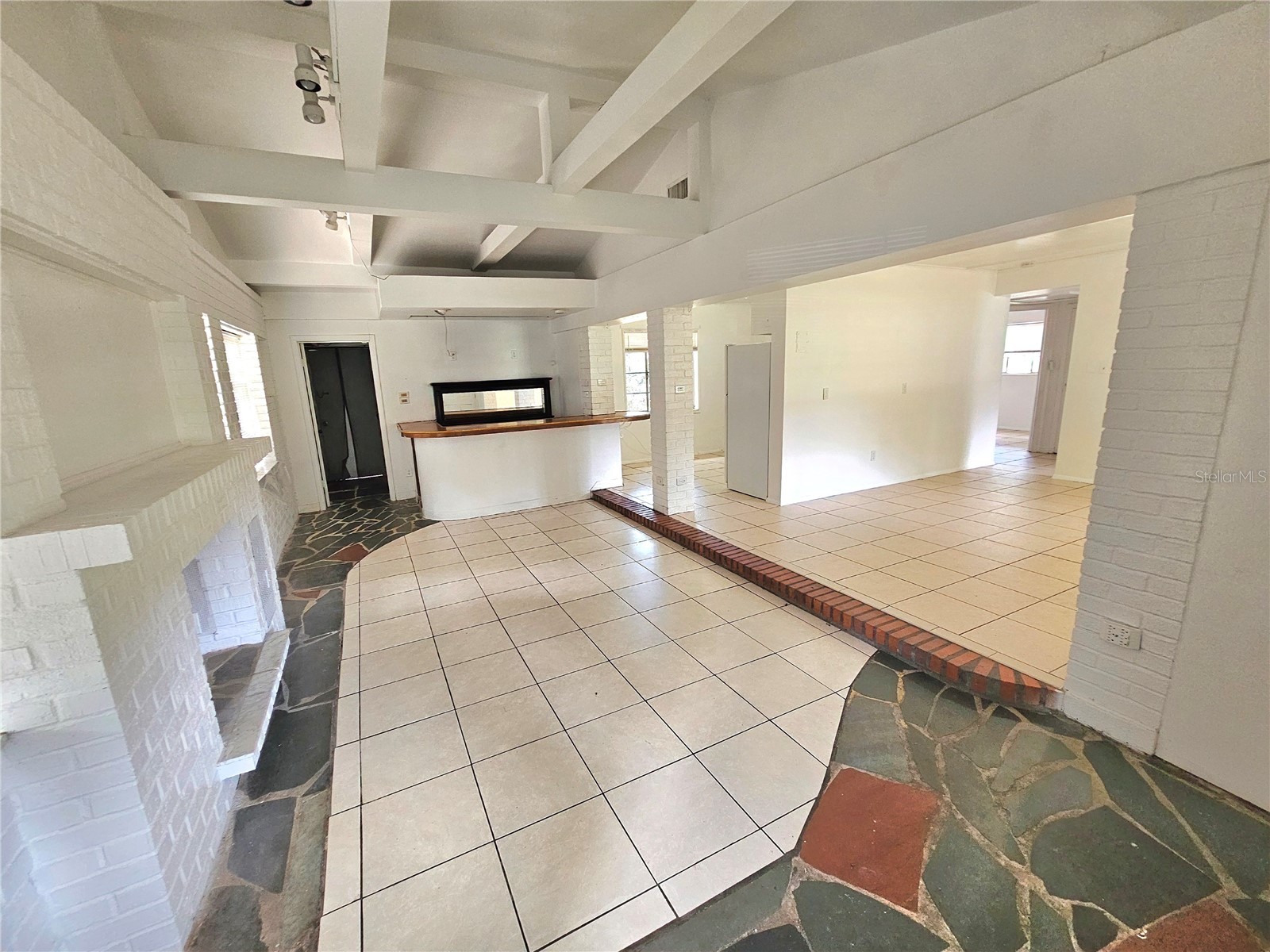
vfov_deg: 89.9
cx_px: 635
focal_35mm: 13
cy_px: 476
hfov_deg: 106.2
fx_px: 477
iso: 250
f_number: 2.2
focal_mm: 2.2
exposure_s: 1/60.2
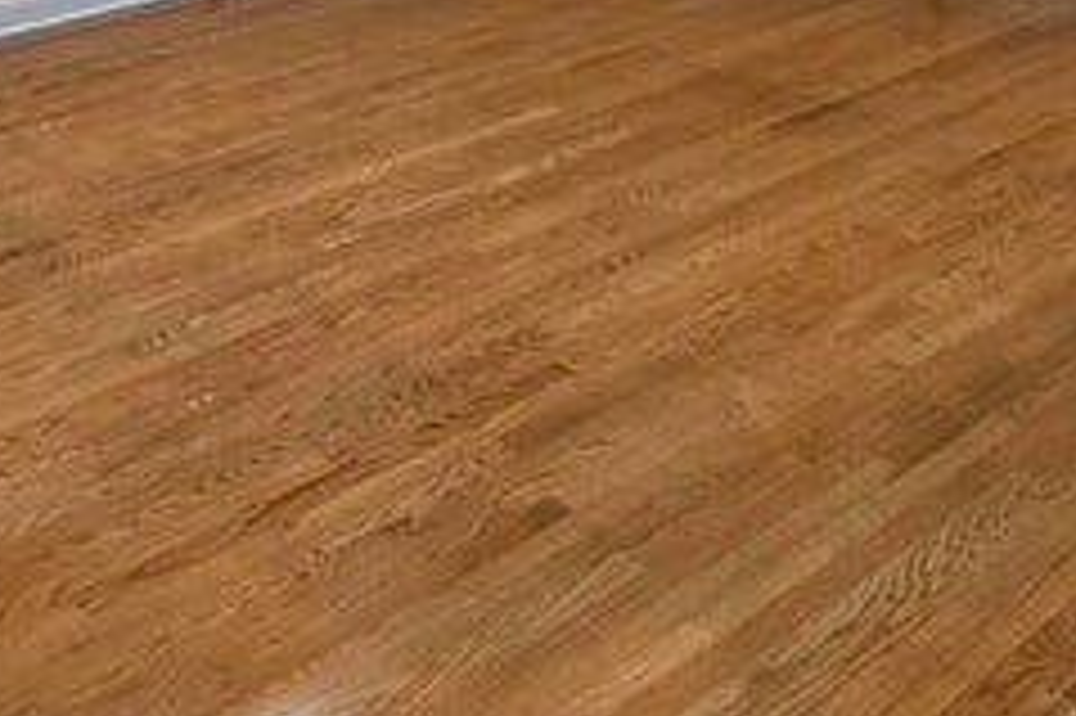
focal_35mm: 58
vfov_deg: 20.1
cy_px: -360
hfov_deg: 33.5
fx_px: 1732
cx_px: 216
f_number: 1.9
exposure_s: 1/60
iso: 160
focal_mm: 2.2
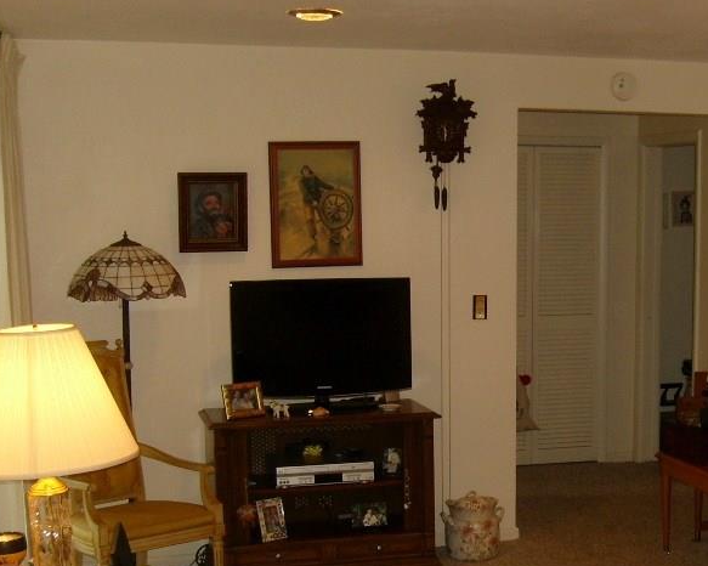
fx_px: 1257
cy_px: 369
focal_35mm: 60
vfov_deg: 25.3
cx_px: 557
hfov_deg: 30.8
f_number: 2.8
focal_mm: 5.8
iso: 100
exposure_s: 1/45
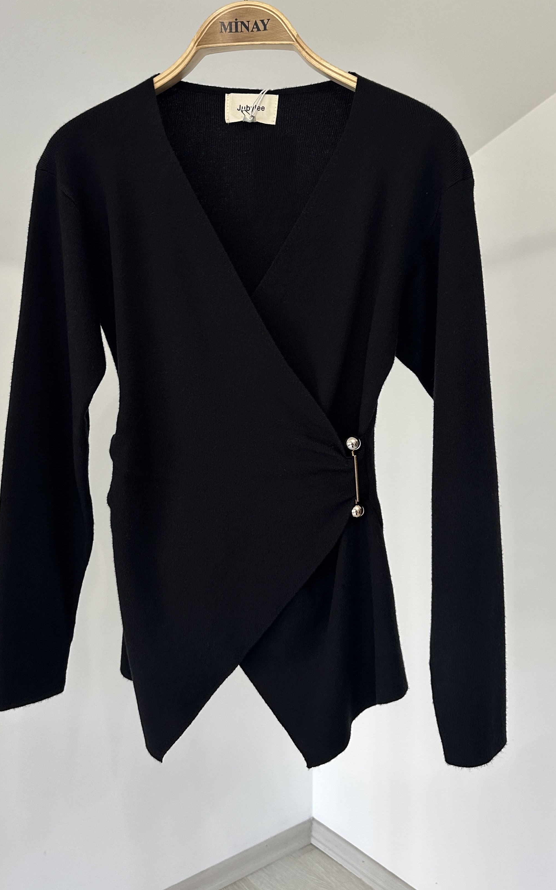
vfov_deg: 68.4
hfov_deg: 46.0
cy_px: 434
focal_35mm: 27
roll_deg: -0.7
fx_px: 654
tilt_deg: -1.4
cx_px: 264
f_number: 1.78
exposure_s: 1/100
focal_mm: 6.86
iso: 160
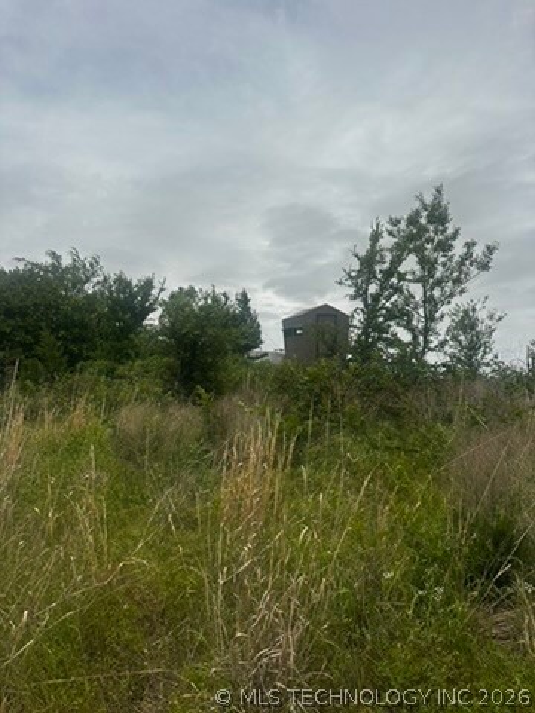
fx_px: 495
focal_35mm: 24
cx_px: 268
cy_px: 356
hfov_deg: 56.8
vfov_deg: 71.6
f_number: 1.78
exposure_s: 1/9709
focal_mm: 6.86
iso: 80
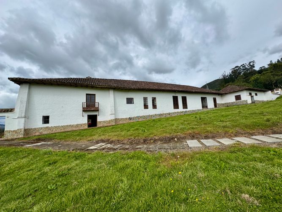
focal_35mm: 14
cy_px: 106
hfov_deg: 102.1
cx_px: 141
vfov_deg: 85.7
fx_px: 114
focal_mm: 2.22
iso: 50
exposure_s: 1/2083
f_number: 2.2
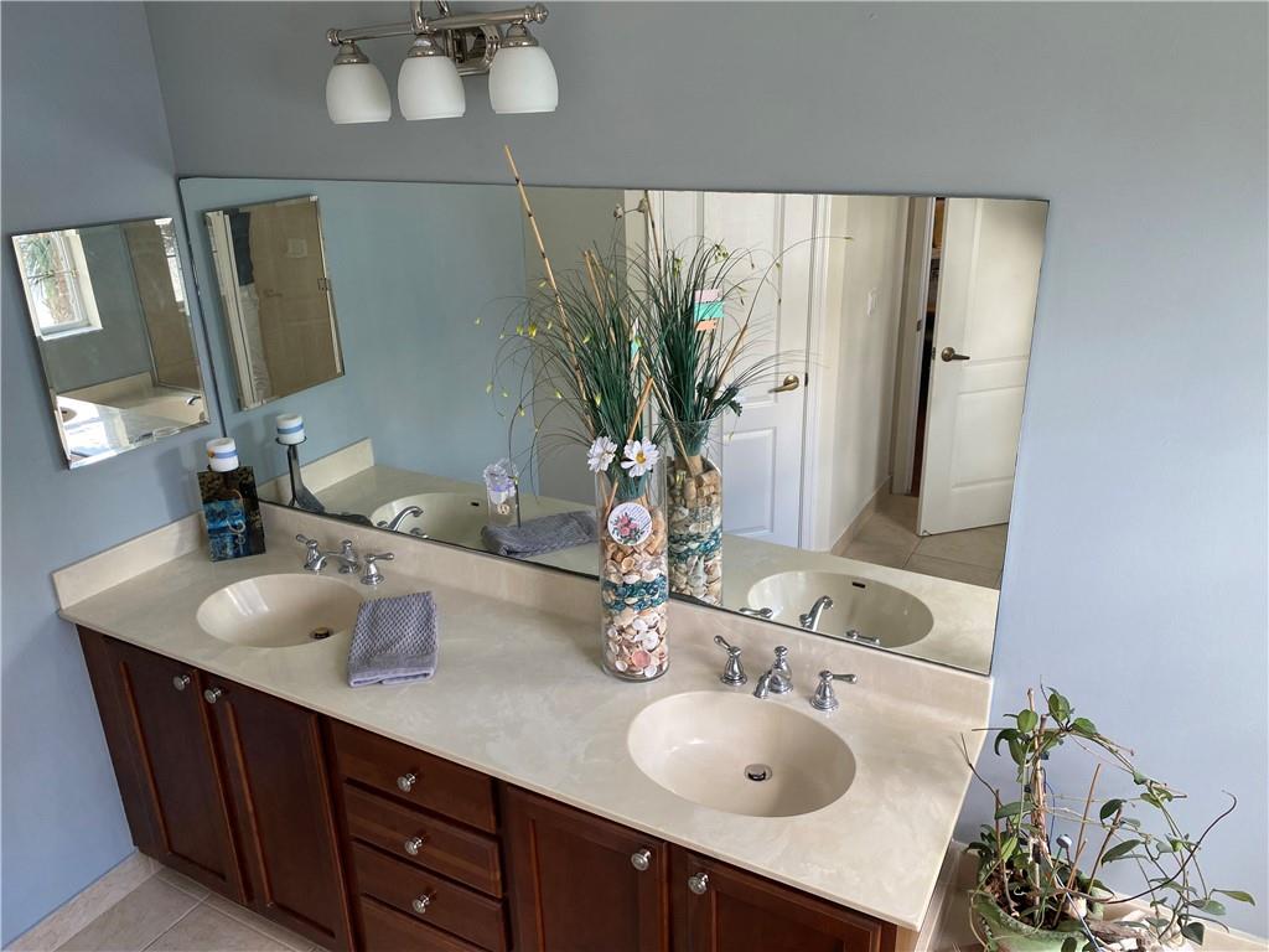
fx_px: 953
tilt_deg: -20.7
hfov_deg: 67.3
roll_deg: +2.0
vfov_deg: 53.1
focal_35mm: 26
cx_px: 634
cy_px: 476
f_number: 1.8
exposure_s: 1/121
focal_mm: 4.25
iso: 100
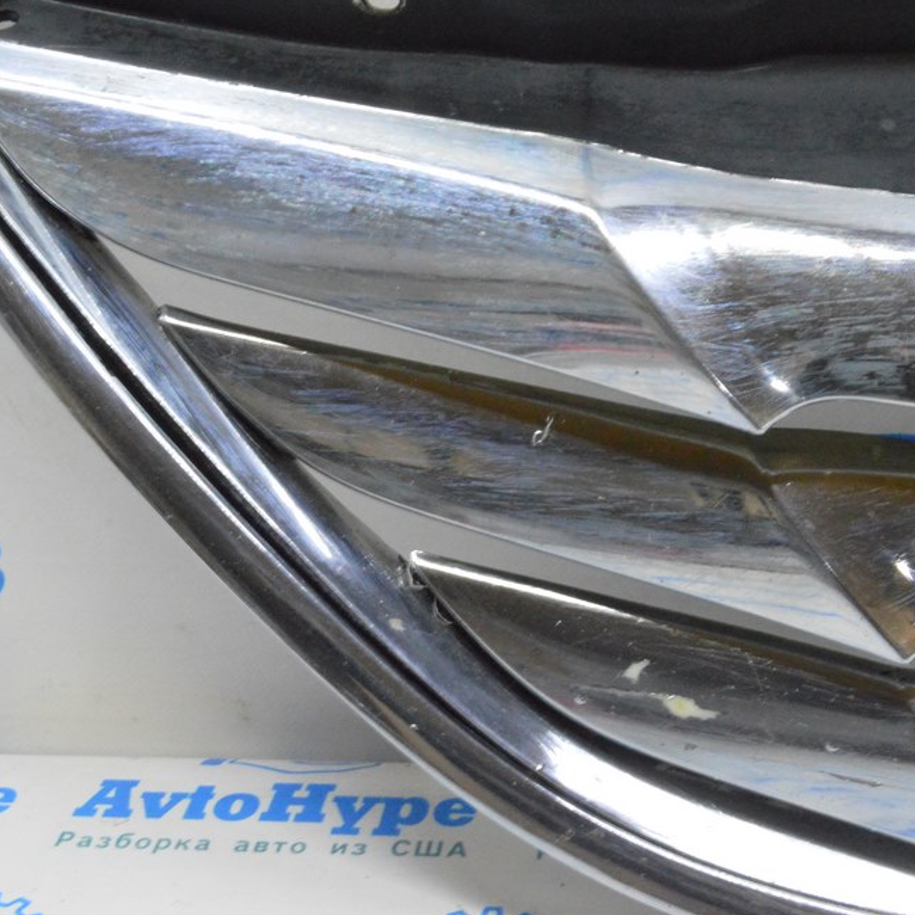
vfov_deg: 30.6
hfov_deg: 30.5
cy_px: 447
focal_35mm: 56
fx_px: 1675
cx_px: 554
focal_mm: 28
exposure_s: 1/15
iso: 6400
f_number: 20
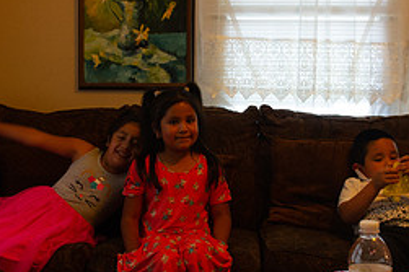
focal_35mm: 60
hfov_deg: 33.3
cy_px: 148
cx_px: 166
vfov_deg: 22.6
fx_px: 681
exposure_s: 1/30
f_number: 5.6
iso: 2500
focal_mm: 26
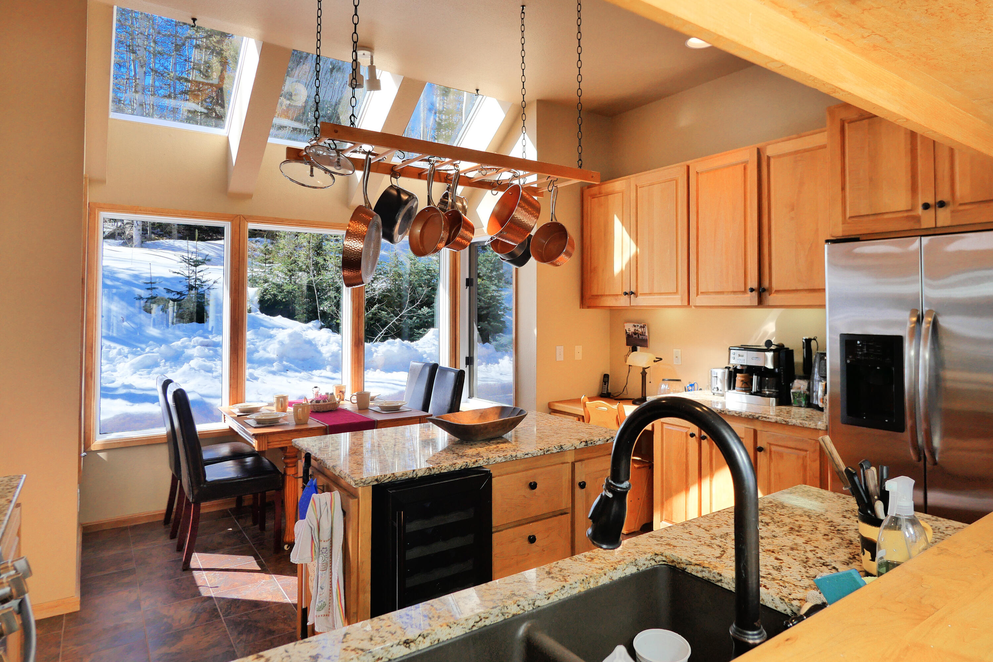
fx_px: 496
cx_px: 496
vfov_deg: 67.4
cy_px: 331
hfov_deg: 90.0
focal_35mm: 18
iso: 800
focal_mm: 9
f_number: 4.5
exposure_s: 1/800
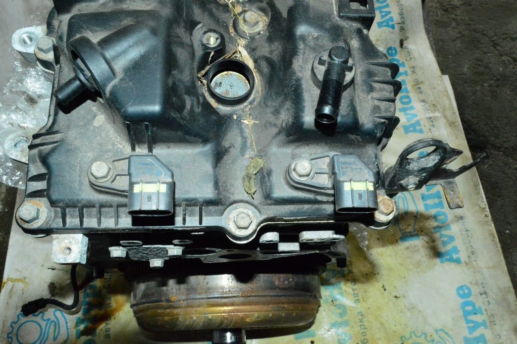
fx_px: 474
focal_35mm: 33
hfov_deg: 57.3
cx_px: 258
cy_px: 172
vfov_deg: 39.9
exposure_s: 1/50
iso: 6400
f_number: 25
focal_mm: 22
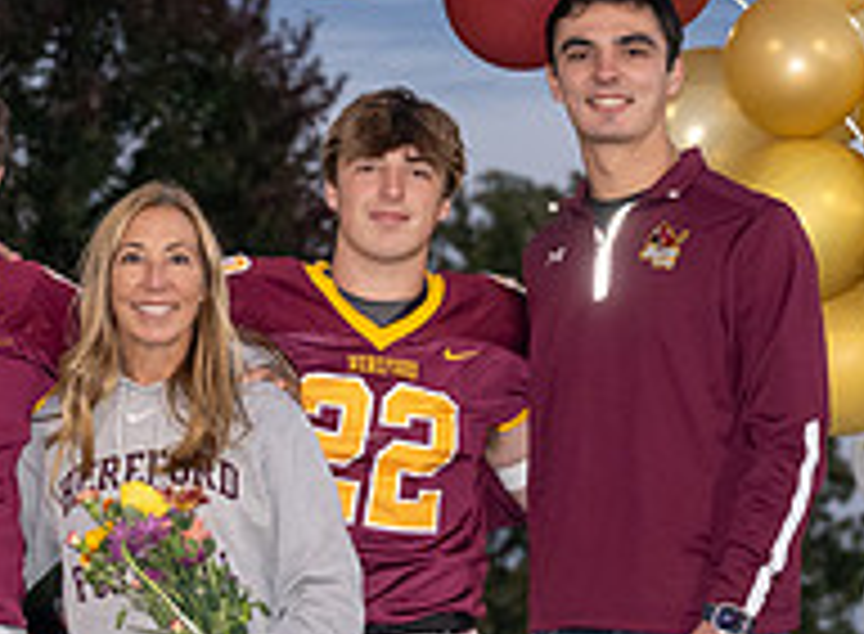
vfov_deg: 4.0
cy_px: 470
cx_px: 497
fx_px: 9166
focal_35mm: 370
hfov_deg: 5.4
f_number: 4.5
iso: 1000
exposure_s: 1/200
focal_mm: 70
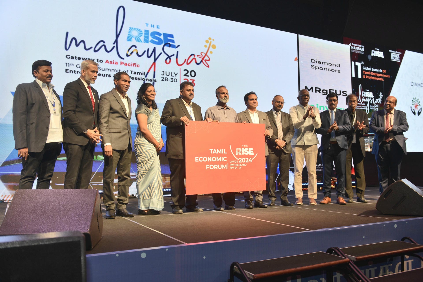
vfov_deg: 41.1
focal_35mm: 32
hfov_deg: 58.7
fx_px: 376
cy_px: 141
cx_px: 212
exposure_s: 1/200
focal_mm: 32
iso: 500
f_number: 3.5
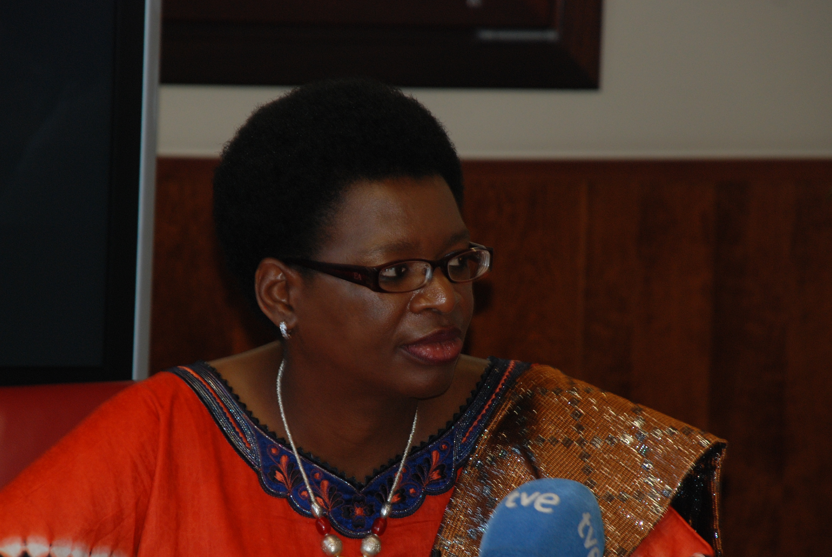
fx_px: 6402
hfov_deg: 7.4
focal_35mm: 277
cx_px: 388
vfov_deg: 5.0
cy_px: 354
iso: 320
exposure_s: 1/60
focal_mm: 135
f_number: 5.6
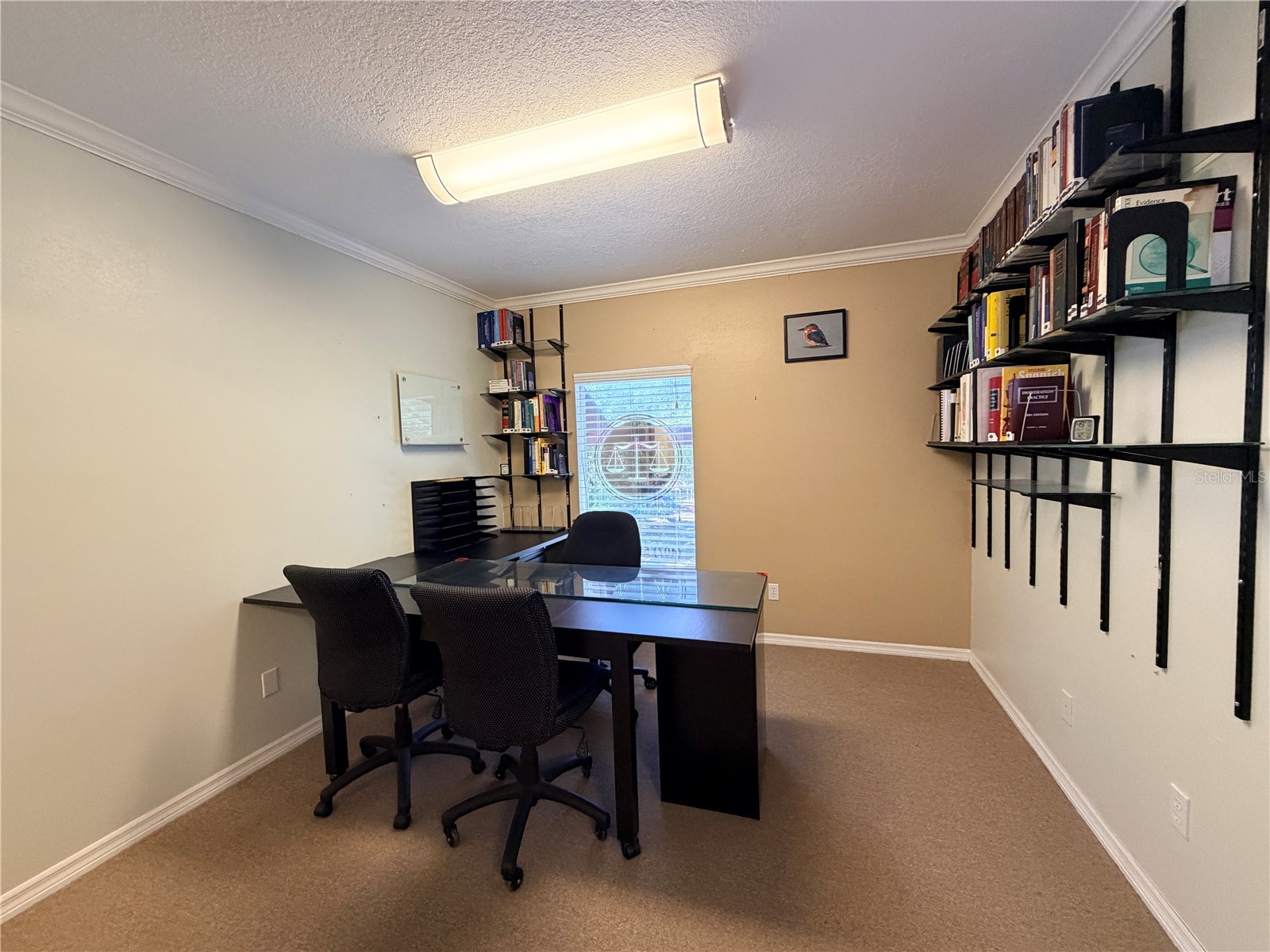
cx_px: 635
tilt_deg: -2.8
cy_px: 476
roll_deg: +2.1
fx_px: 514
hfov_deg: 102.1
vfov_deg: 85.7
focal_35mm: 14
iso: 400
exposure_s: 1/52
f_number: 2.2
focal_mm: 2.22
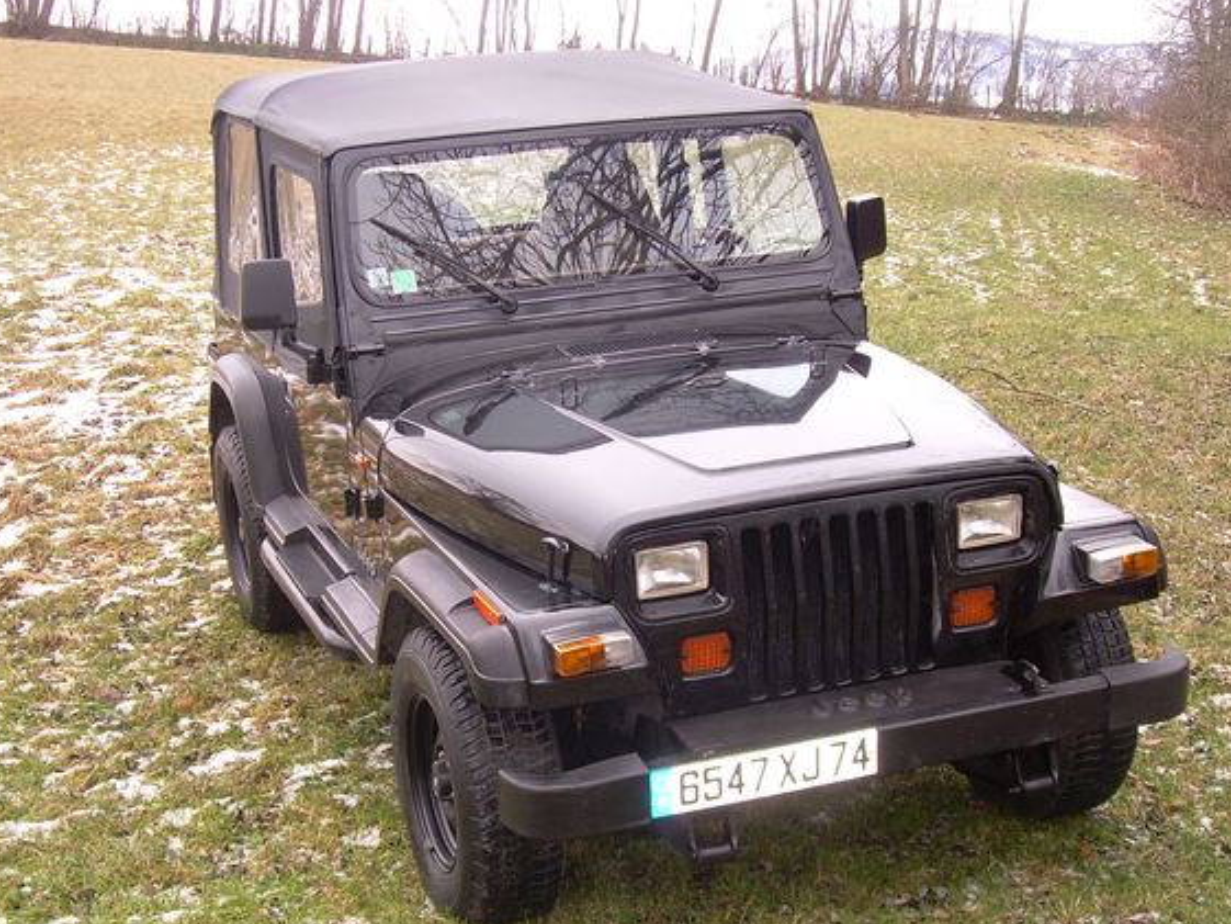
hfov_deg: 33.8
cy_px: 485
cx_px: 606
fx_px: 2027
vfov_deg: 25.7
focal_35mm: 57
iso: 50
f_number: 3.1
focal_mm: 8.3
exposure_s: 1/30
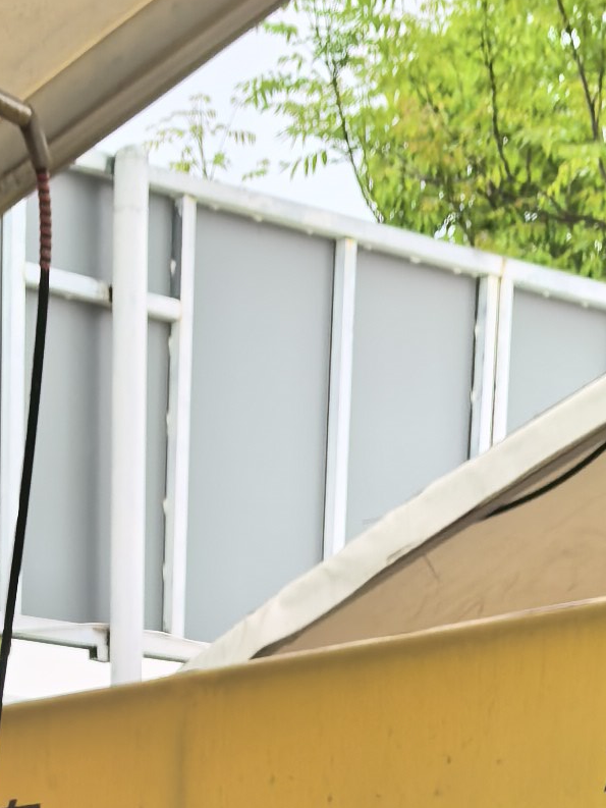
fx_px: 2894
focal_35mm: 124
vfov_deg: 12.1
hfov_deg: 11.8
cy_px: 2033
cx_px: 19
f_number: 2
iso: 50
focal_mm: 6.98
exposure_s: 1/489
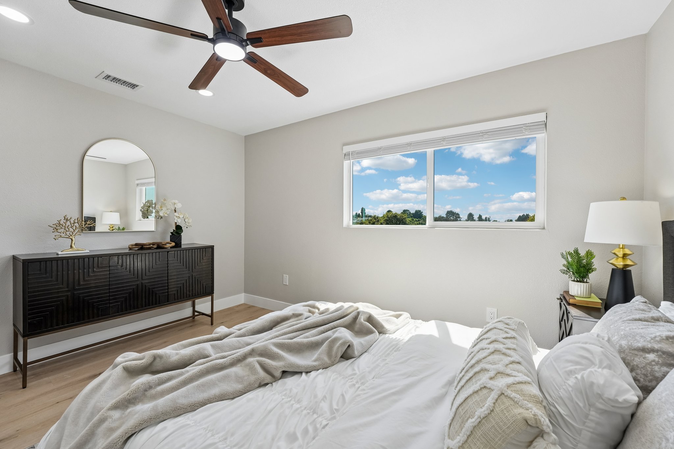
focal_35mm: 14
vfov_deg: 81.2
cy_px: 224
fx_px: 262
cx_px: 337
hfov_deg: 104.3
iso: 640
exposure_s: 1/160
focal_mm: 14
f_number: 8
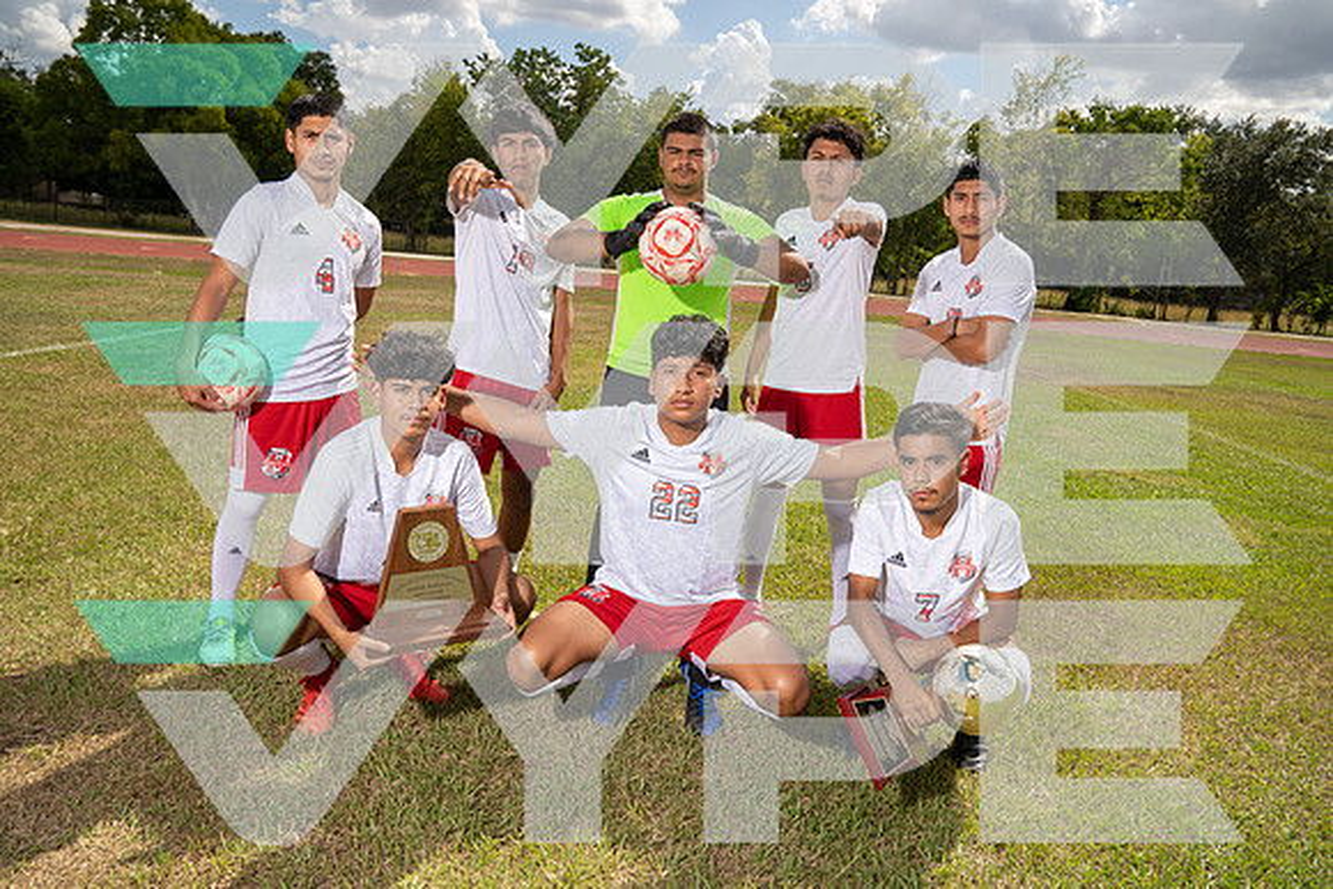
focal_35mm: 27
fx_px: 1000
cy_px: 444
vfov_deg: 48.0
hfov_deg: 67.4
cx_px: 666
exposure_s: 1/250
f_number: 8
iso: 100
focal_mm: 27
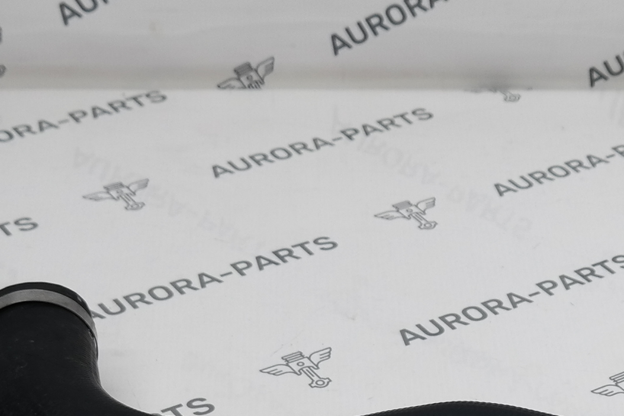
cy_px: 379
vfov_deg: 12.7
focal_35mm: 107
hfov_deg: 18.9
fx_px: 1855
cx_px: 494
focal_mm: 19
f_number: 3.5
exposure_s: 1/80
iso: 100
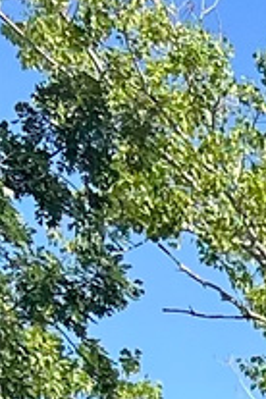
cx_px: 1157
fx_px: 2959
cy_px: 1334
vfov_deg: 6.7
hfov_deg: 4.6
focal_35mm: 267
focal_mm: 5.7
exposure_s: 1/4274
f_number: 1.5
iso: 50
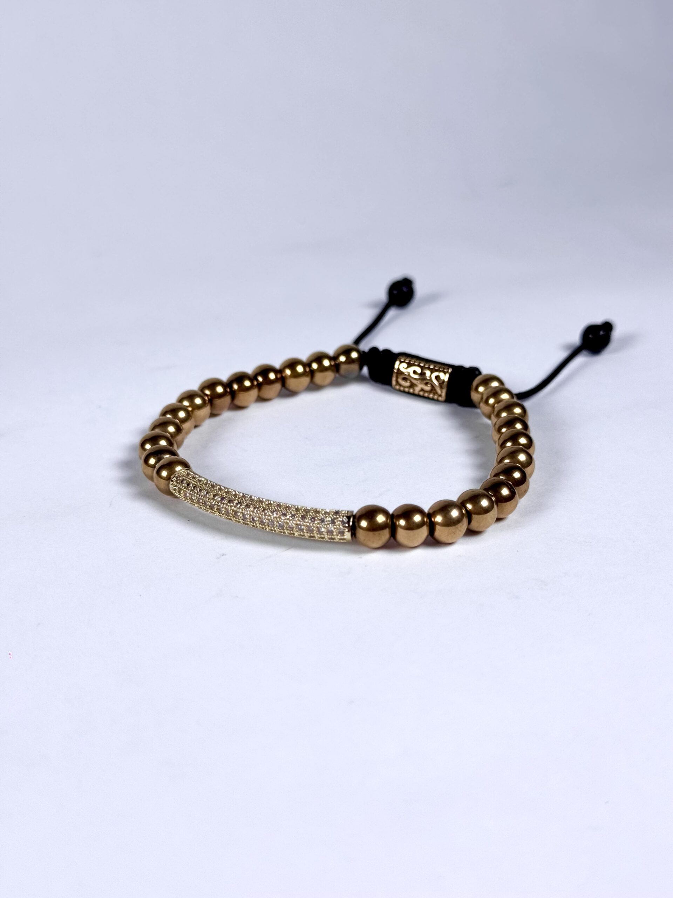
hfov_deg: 30.3
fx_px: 1244
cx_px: 336
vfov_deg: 39.7
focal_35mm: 48
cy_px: 449
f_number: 1.78
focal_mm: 6.76
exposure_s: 1/4975
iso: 64
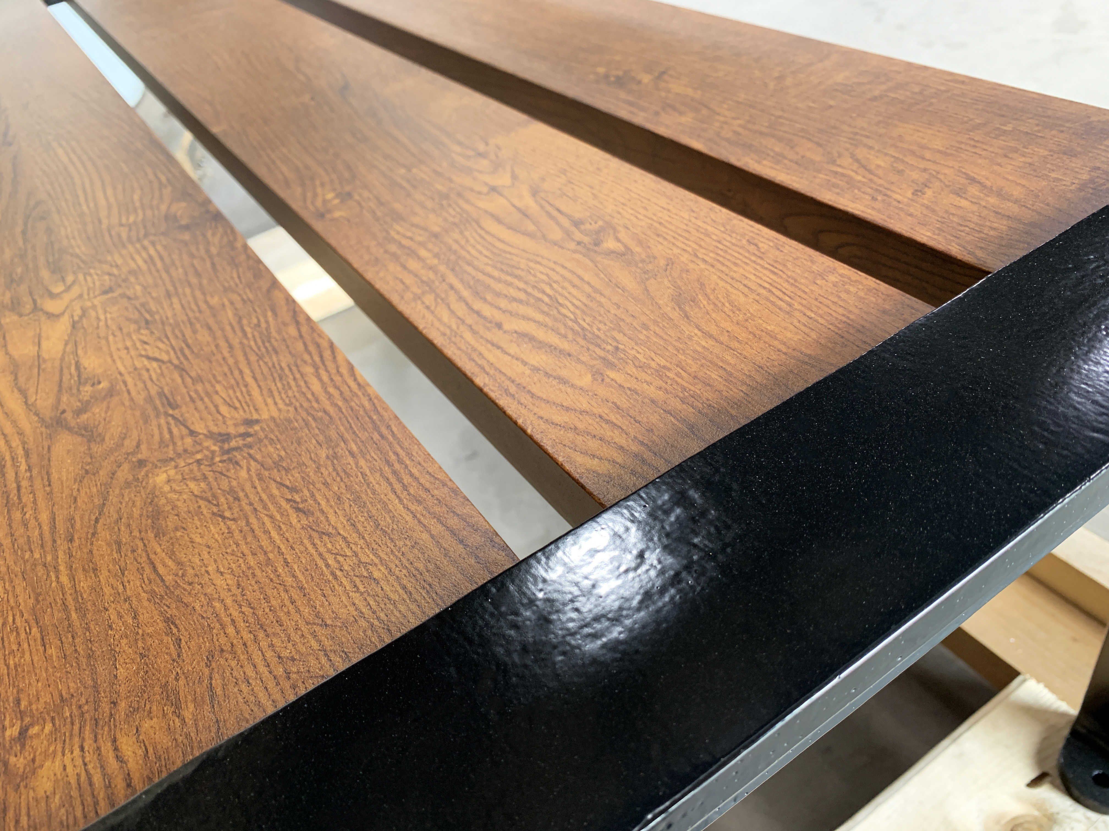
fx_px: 833
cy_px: 416
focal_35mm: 26
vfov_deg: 53.1
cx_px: 554
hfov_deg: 67.3
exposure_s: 1/60
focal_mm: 4.25
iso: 125
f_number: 1.8
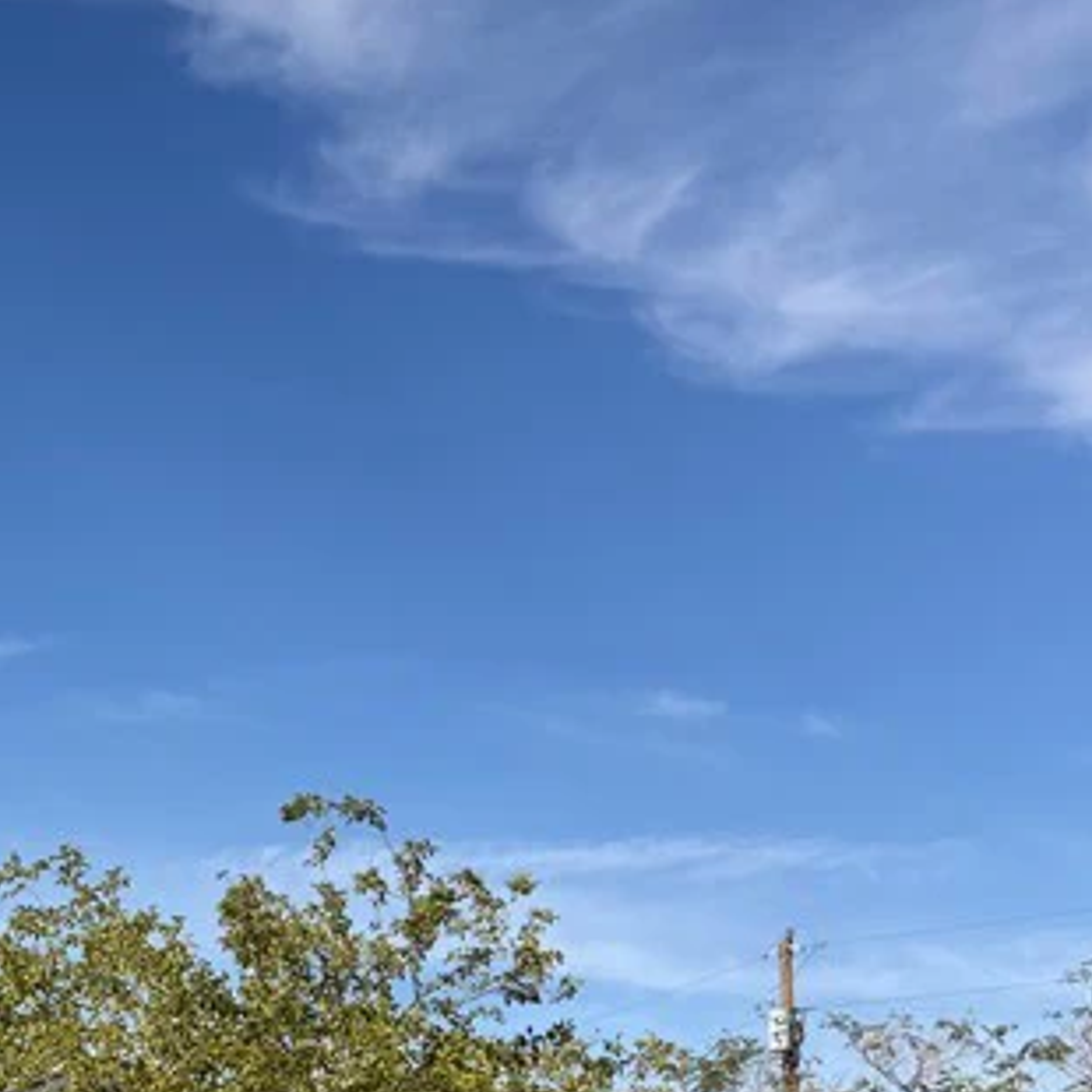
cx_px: -398
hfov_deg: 21.8
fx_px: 2498
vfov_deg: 23.3
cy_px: 1166
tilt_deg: +5.7
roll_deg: -0.8
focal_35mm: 70
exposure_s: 1/5319
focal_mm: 6.76
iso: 80
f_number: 1.78
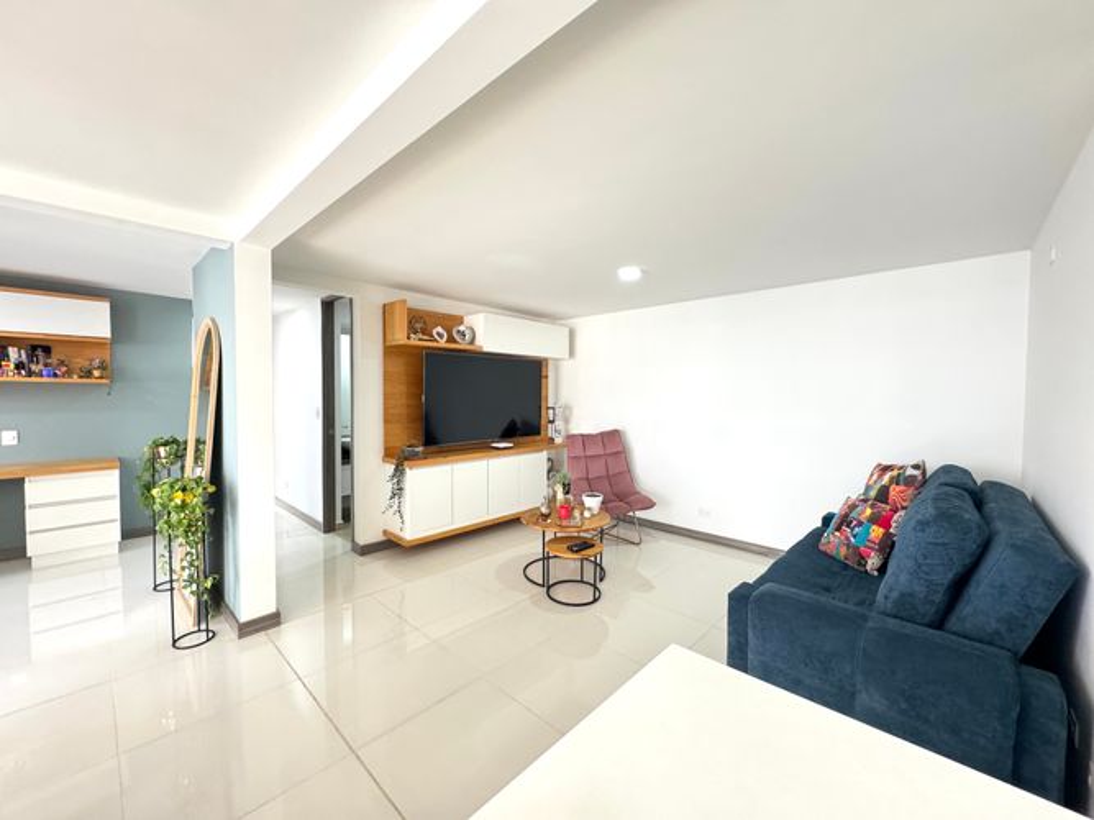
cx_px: 547
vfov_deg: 85.7
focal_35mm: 14
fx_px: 442
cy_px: 410
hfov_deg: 102.1
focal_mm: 2.22
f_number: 2.2
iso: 320
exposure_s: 1/99
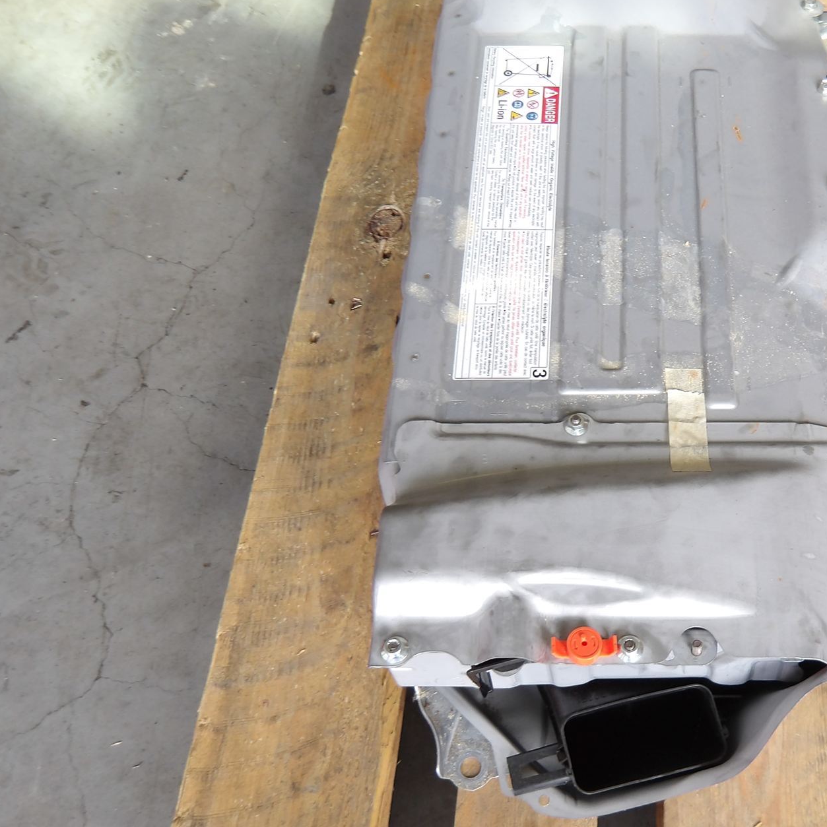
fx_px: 1054
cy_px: 479
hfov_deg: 41.0
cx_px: 661
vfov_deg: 42.7
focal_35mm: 39
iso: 100
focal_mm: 4.9
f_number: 3
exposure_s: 1/60
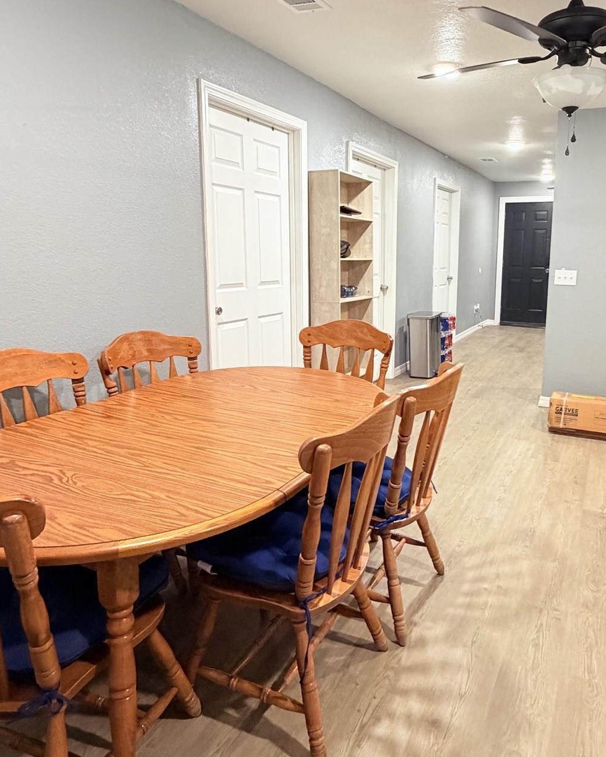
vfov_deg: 68.0
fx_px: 560
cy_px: 348
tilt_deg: -9.9
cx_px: 382
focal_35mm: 25
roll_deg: +0.0
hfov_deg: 56.1
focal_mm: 2.22
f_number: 2.2
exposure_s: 1/60
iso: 400
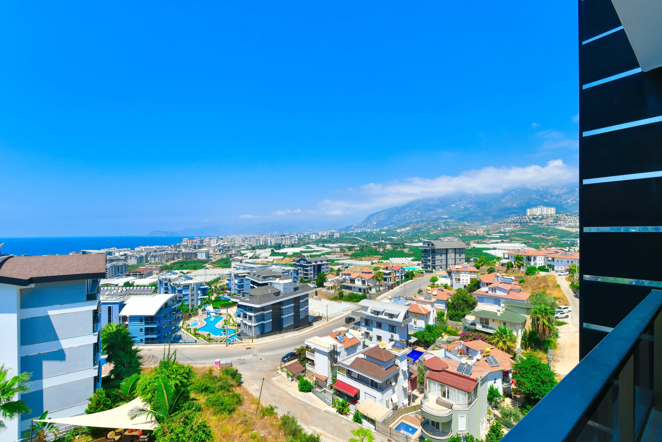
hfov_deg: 100.4
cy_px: 221
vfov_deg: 77.3
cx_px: 331
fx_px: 276
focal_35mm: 15
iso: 100
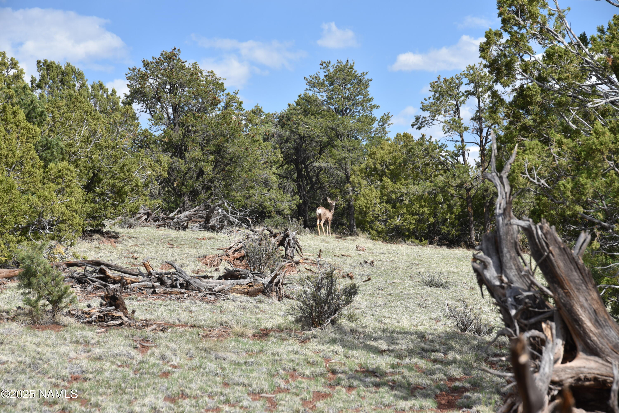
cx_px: 310
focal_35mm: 105
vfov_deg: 13.0
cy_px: 206
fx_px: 1805
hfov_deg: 19.5
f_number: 9
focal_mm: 105
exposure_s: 1/320
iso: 200
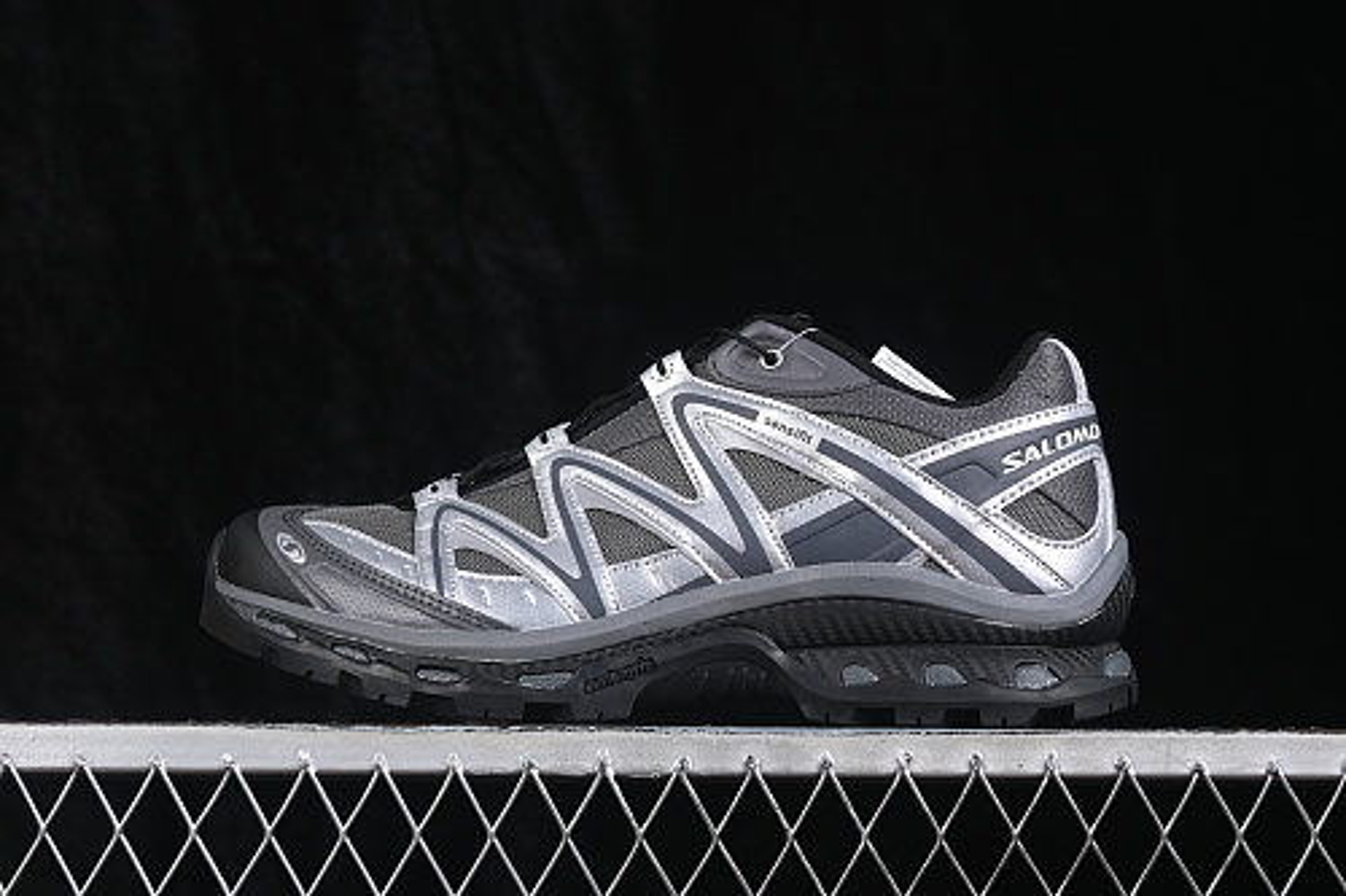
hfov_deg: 27.0
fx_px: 2803
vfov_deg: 18.2
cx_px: 673
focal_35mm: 75
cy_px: 448
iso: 160
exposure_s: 1/60
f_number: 6.3
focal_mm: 50
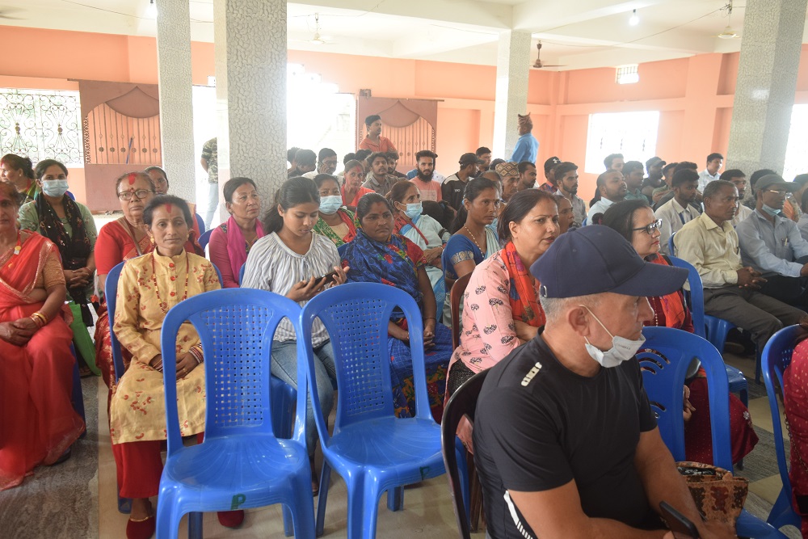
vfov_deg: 47.9
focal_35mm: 27
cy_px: 270
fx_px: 606
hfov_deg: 67.4
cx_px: 404
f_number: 5
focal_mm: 18
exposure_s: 1/60
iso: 640
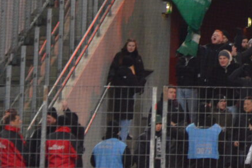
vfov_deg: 2.7
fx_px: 3515
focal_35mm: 502
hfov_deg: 4.1
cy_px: -93
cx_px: 418
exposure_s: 1/125
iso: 2000
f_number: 5.6
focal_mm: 92
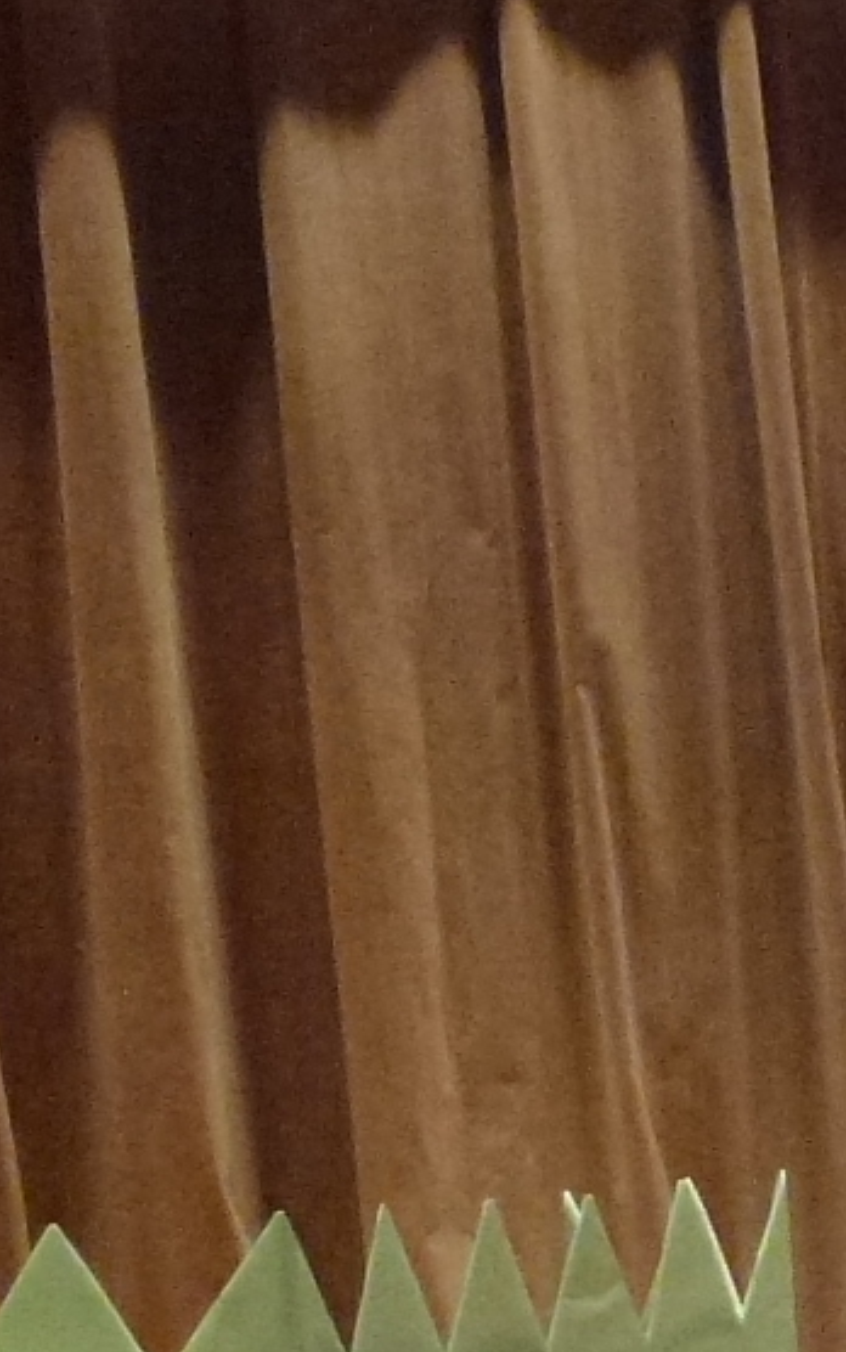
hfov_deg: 5.5
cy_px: -136
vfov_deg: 8.7
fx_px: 8808
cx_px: 710
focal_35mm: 239
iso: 400
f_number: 4.1
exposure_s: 1/50
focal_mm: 8.7
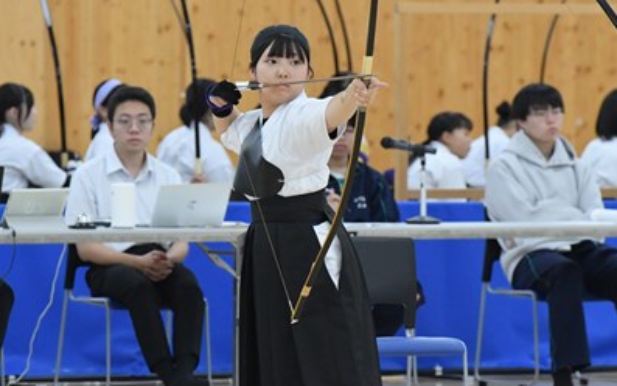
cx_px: 308
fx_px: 6893
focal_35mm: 410
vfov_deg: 3.2
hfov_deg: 5.1
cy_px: 181
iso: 6400
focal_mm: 200
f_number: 5.6
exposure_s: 1/400
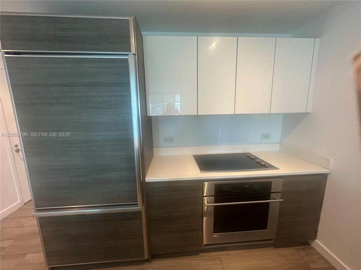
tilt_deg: -9.3
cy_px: 135
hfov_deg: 102.1
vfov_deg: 85.7
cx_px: 180
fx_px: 146
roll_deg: +1.2
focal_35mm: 14
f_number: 2.2
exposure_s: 1/60
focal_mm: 2.22
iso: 200
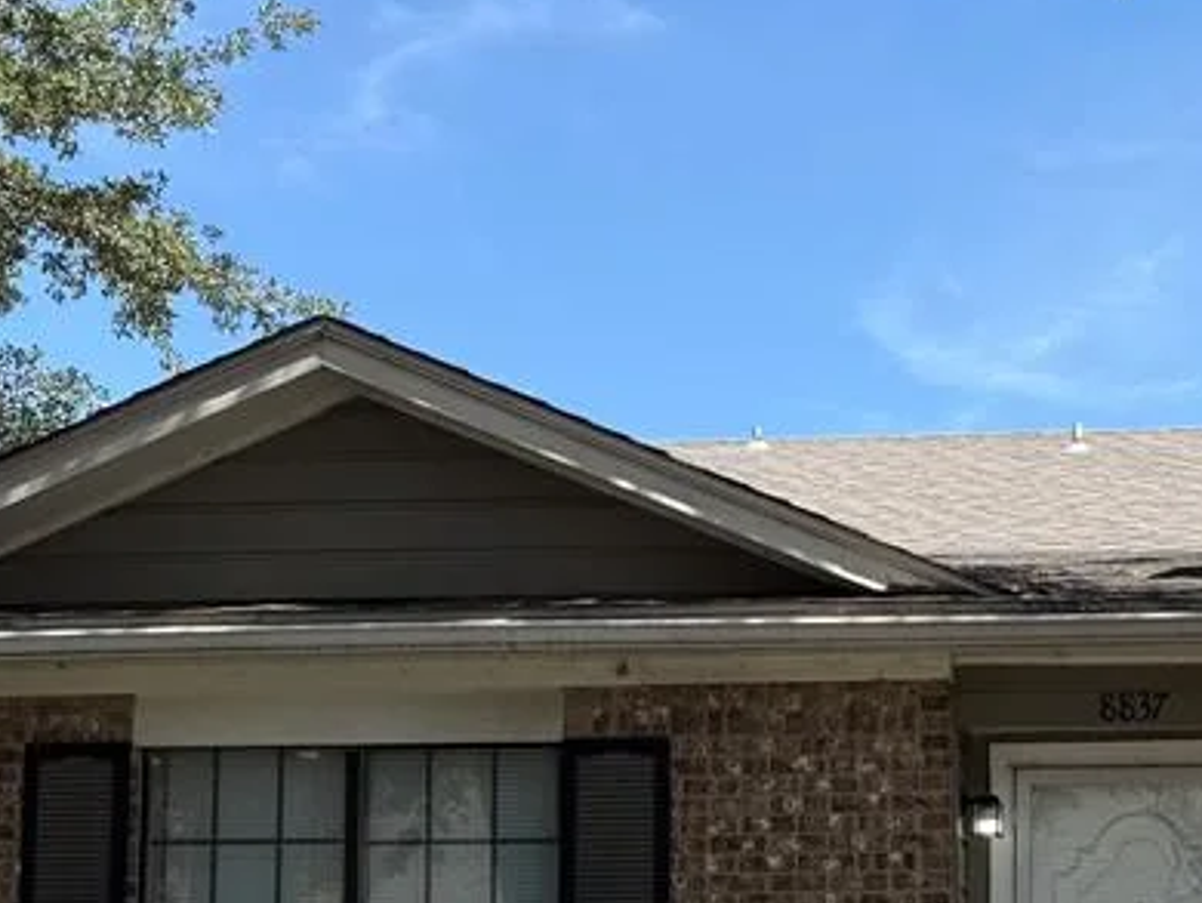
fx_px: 2189
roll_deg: +0.2
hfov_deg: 29.8
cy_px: 866
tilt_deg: +5.1
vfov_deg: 22.6
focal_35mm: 63
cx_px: 1011
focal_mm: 6.76
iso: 80
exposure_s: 1/1855
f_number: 1.78
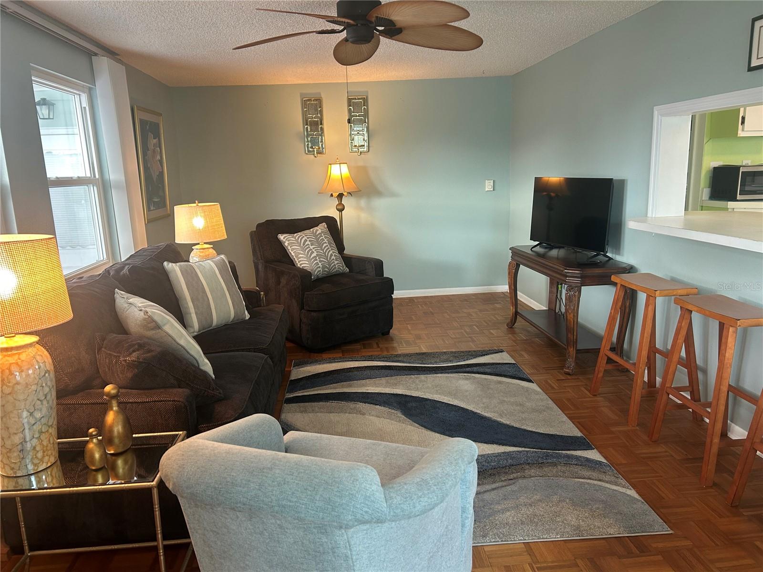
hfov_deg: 67.3
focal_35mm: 26
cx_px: 382
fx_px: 573
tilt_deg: -12.5
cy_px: 286
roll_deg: +2.8
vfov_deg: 53.1
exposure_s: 1/60
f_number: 1.5
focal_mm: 5.7
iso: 100
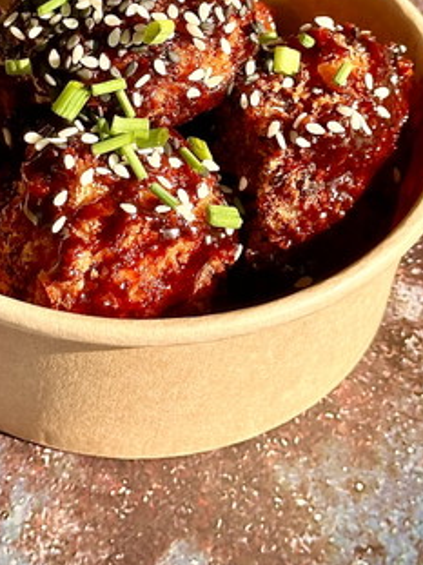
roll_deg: -1.1
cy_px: 143
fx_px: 1679
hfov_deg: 14.3
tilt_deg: -44.0
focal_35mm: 103
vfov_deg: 19.0
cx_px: 129
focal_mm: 6.86
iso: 64
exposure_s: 1/1258
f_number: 1.78
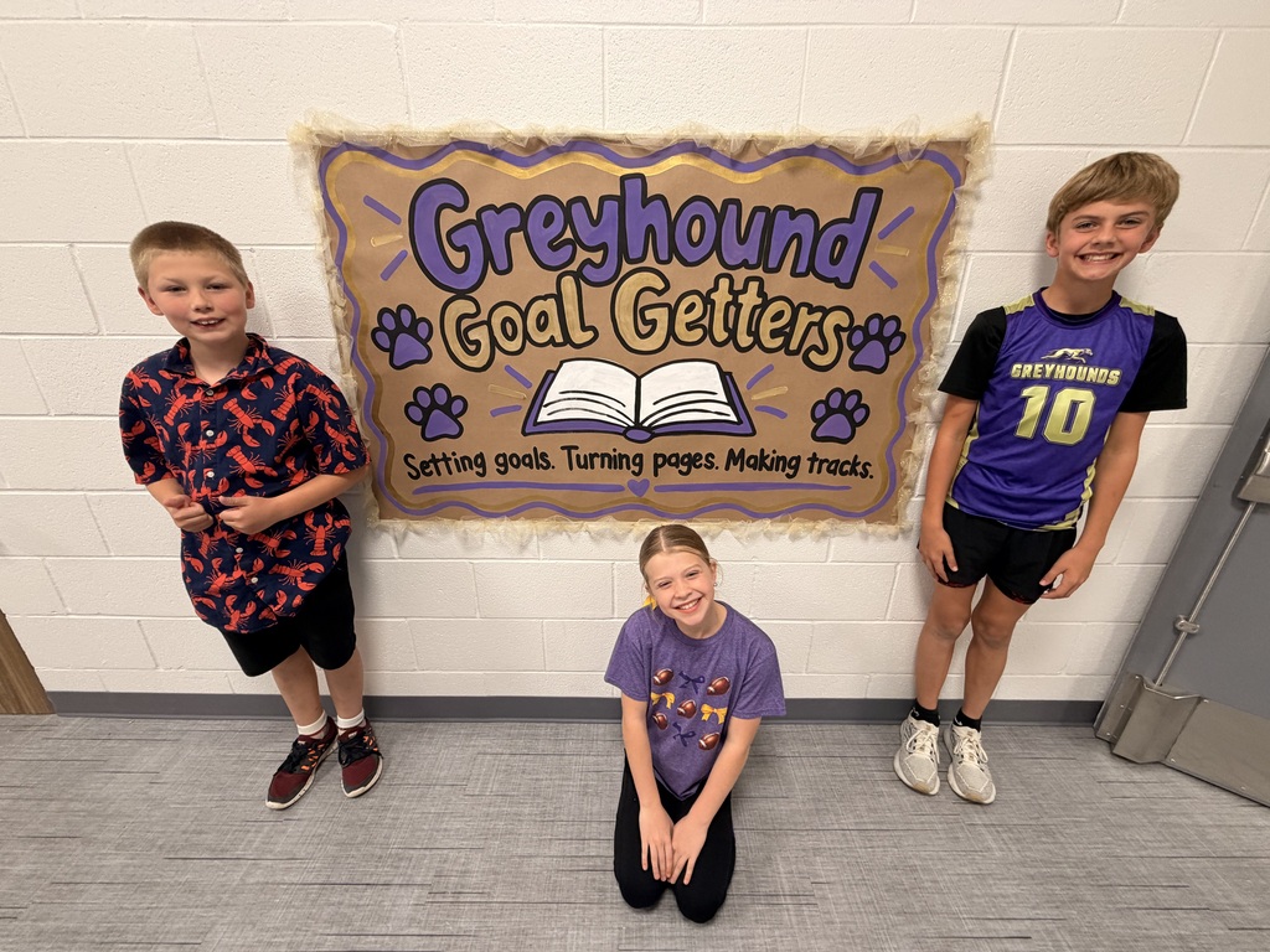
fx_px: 514
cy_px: 476
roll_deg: +0.5
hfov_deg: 102.1
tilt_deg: -21.4
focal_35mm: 14
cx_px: 635
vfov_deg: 85.7
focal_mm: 2.22
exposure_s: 1/60
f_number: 2.2
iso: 200
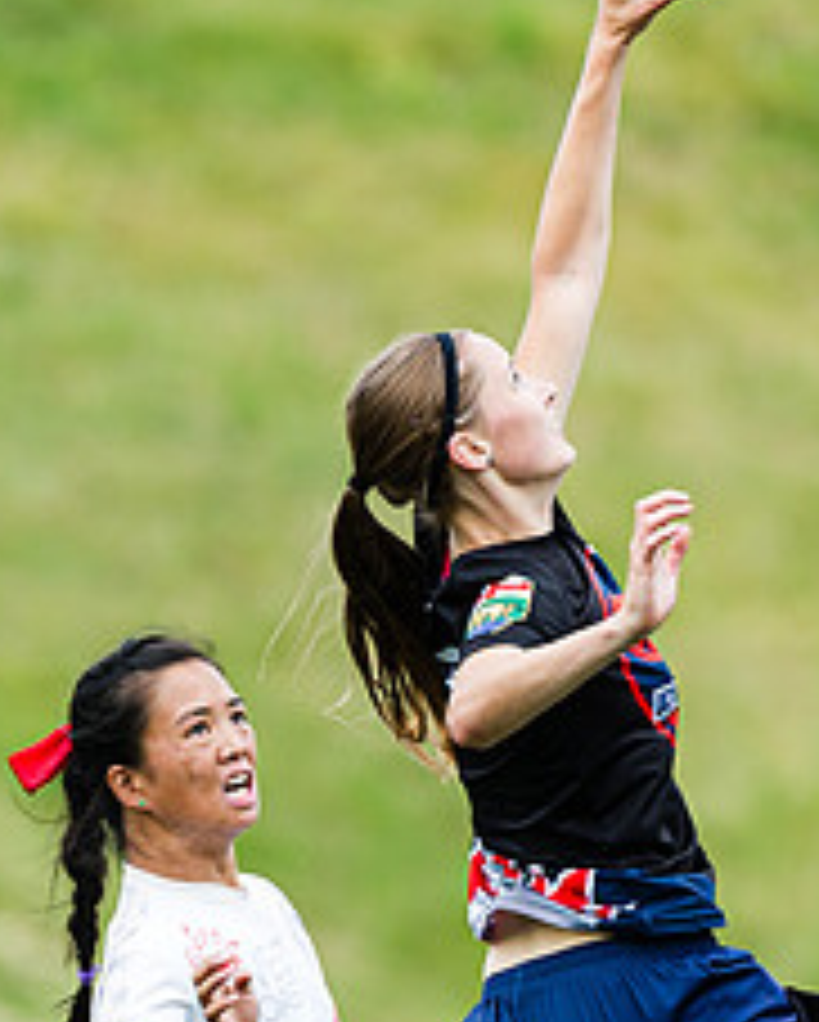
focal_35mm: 1257
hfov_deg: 1.2
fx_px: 38035
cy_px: 606
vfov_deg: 1.5
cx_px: 477
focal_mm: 400
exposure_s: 1/1000
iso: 320
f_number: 4
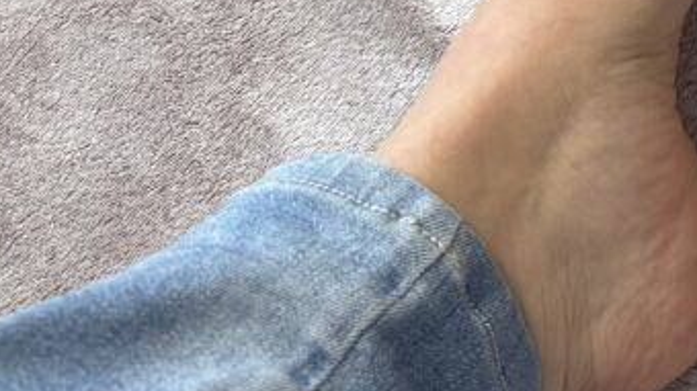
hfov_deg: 23.0
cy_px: -178
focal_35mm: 77
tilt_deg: -60.0
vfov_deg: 14.7
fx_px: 1423
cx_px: 1009
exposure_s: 1/84
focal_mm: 6.76
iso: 200
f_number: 1.78
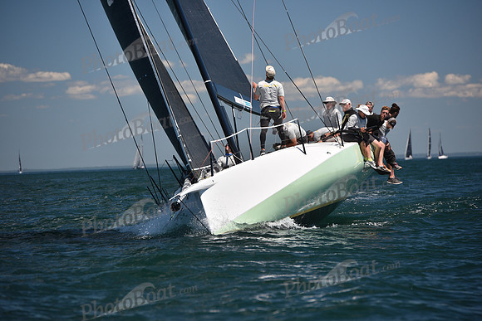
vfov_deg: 6.9
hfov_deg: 10.3
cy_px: 160
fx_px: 2678
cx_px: 241
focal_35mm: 200
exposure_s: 1/800
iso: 250
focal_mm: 200
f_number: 5.6
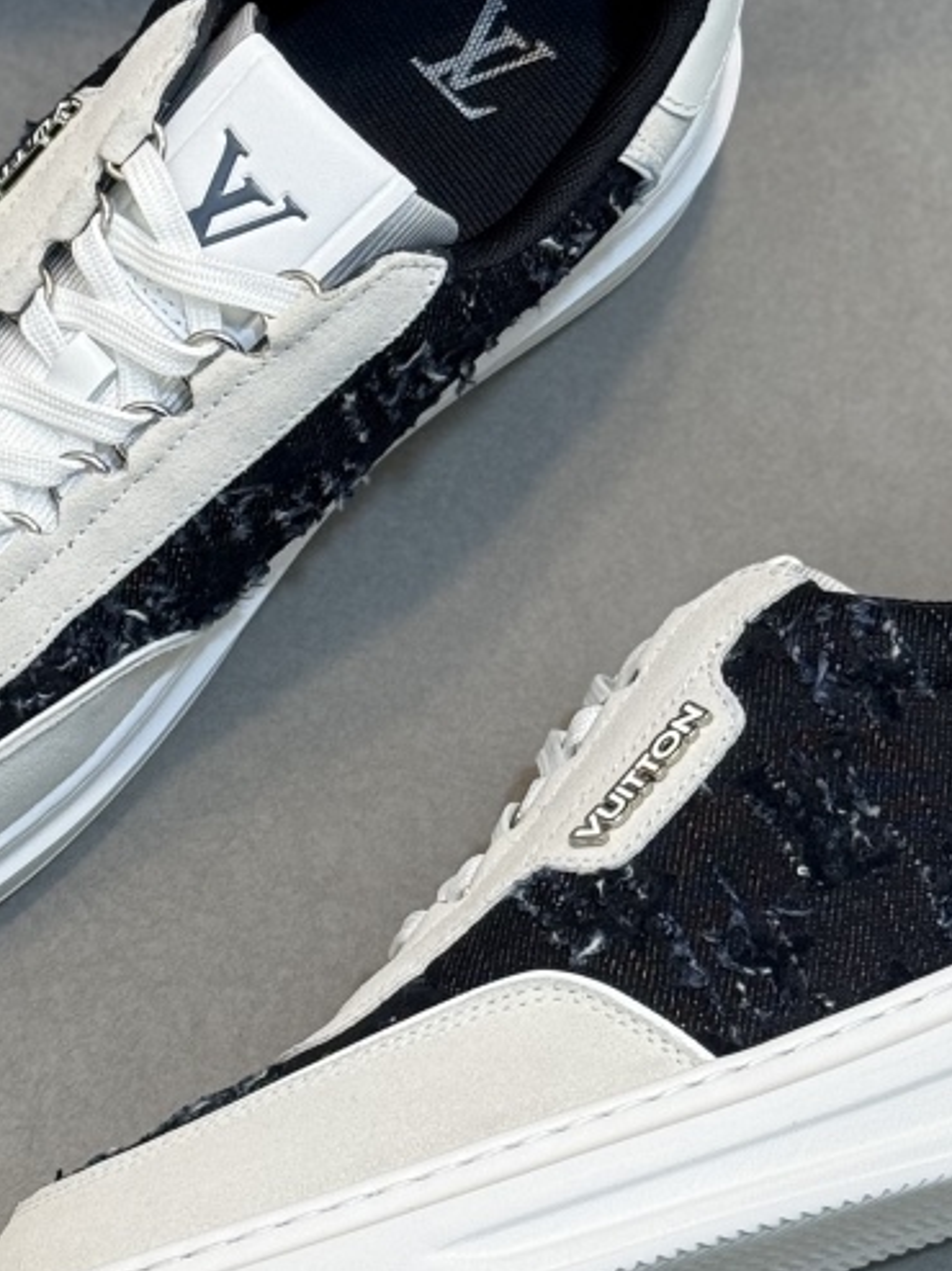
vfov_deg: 14.1
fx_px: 5138
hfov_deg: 10.6
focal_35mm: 140
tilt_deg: -72.4
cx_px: 355
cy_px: 602
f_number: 1.78
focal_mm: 6.76
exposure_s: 1/100
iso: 80
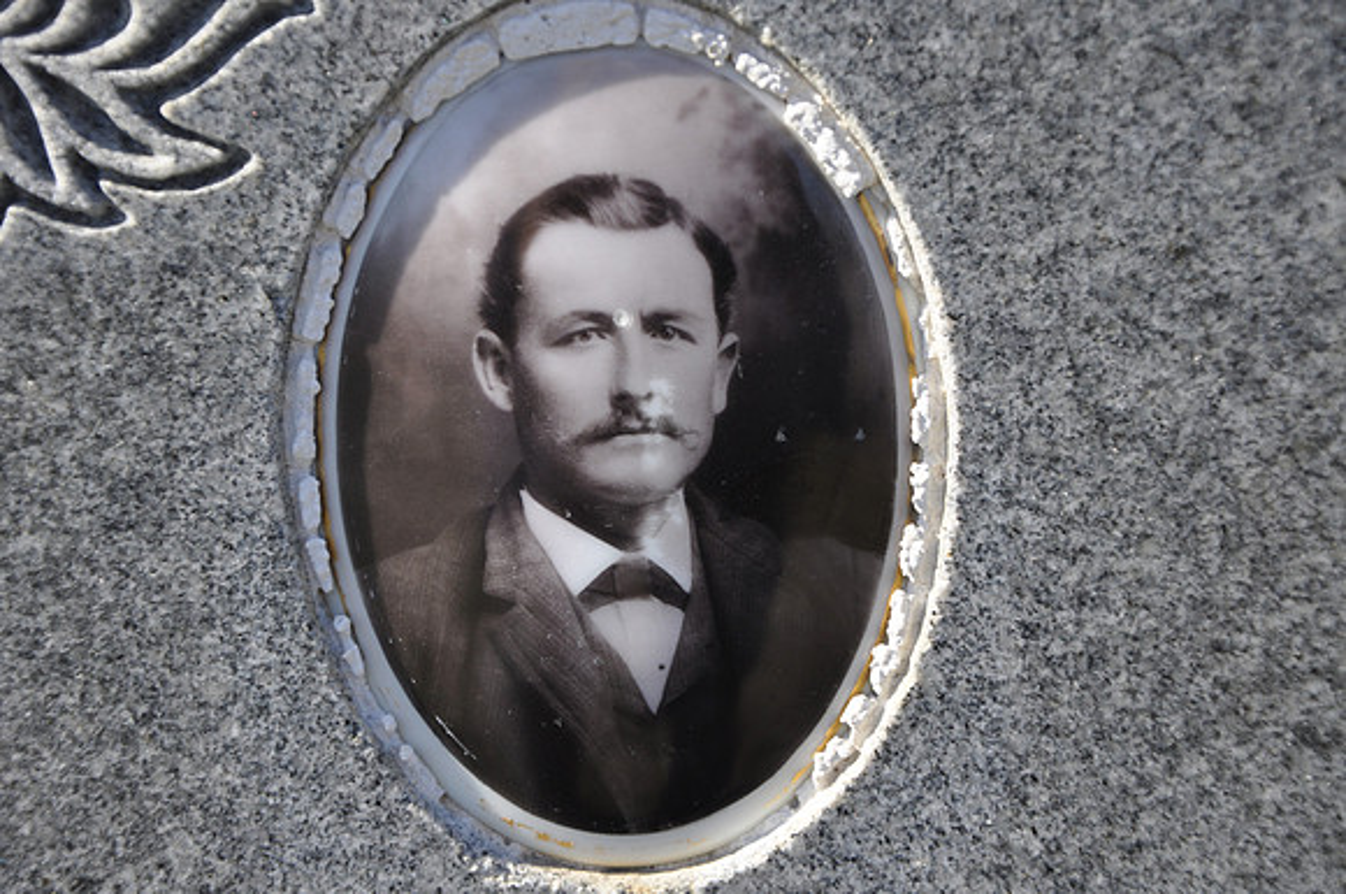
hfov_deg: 21.9
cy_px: 447
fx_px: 3472
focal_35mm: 93
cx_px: 673
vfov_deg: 14.7
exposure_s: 1/125
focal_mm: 62
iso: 200
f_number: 5.6
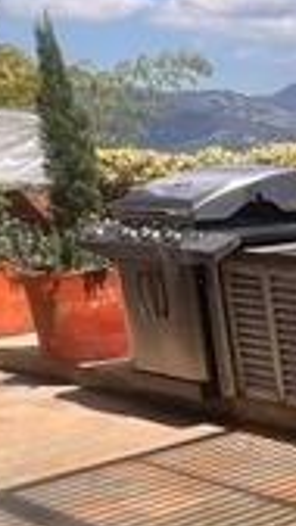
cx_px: 890
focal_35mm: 56
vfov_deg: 37.2
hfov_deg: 11.5
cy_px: 289
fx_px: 782
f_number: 1.8
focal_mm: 1.57
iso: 32
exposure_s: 1/809
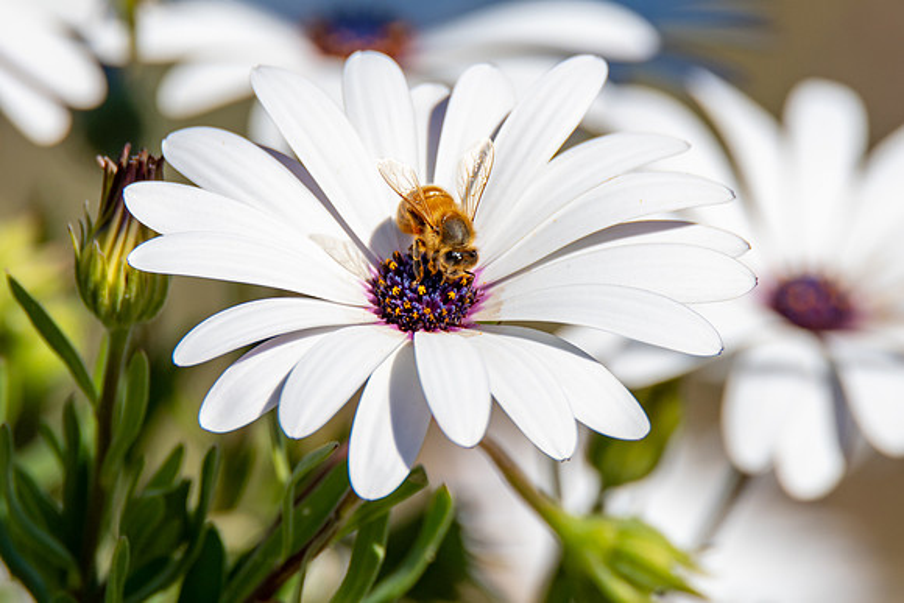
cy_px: 264
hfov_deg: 1.9
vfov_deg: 1.2
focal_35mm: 1110
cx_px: 481
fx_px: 27871
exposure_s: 1/1250
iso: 200
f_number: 10
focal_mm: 600
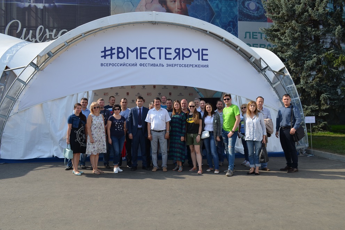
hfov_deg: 60.3
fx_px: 297
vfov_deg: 42.3
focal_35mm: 31
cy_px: 112
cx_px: 173
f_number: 8
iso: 125
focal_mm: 20
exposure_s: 1/250
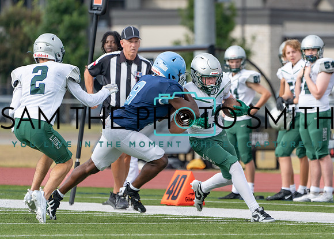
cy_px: 129
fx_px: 5130
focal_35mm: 541
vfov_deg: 2.7
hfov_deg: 3.7
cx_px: 224
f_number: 5.6
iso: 320
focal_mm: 400
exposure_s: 1/1250
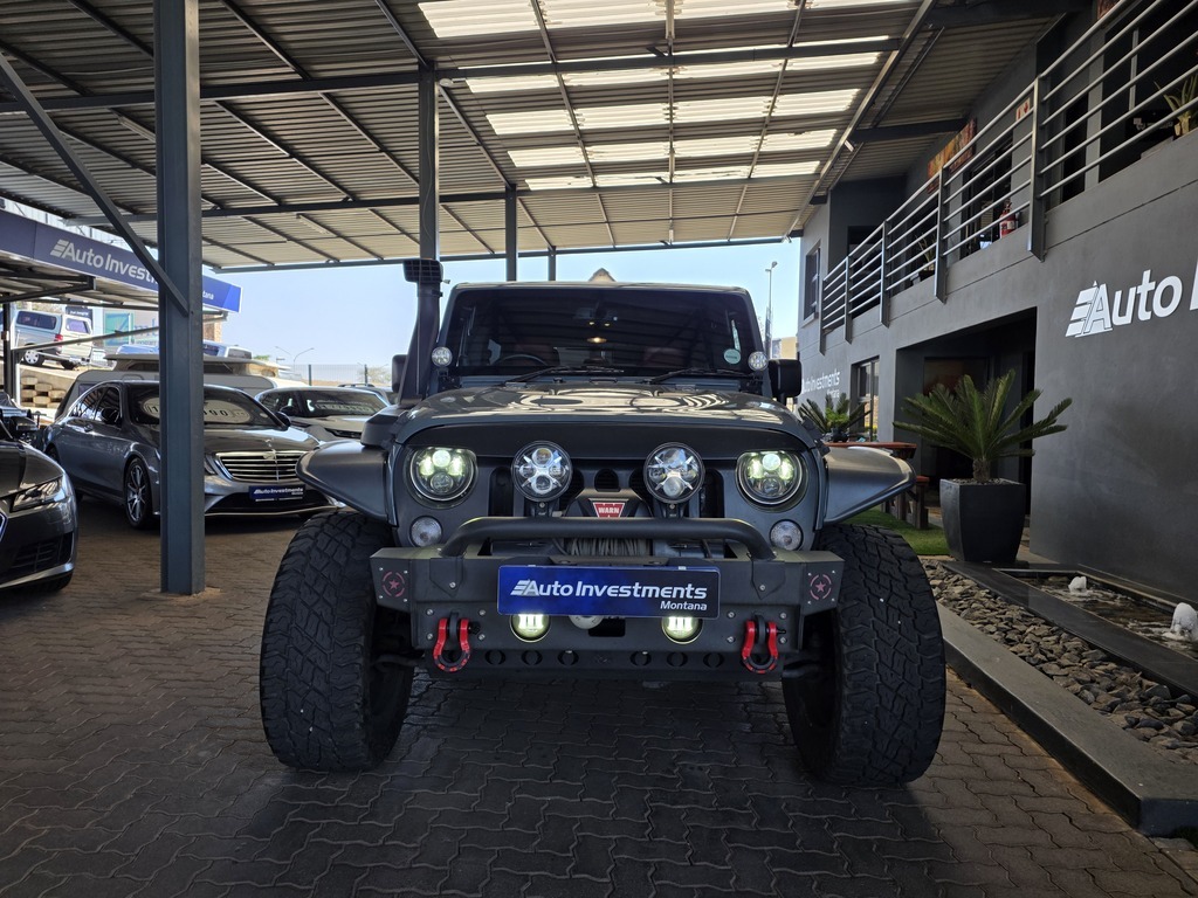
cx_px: 599
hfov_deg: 73.9
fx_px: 796
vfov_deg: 58.9
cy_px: 449
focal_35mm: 23
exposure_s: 1/1314
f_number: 1.7
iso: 80
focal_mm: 6.25
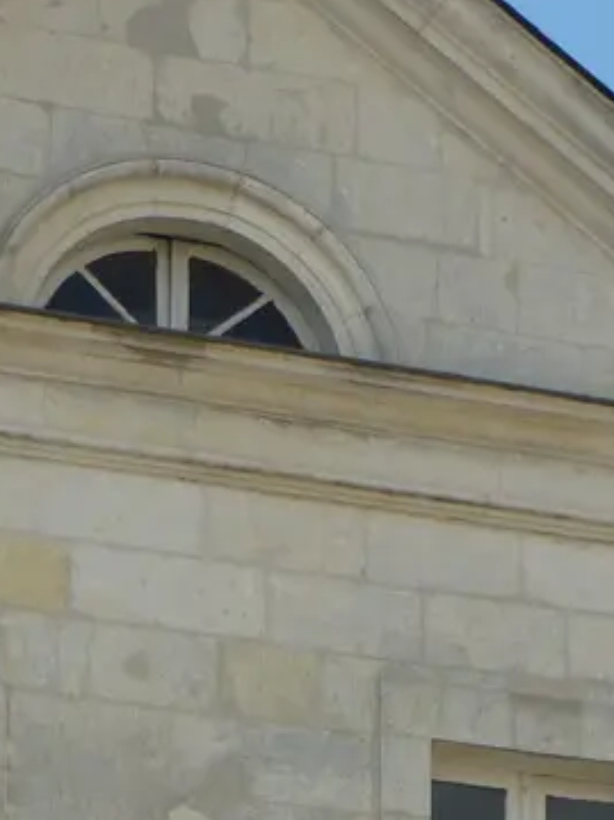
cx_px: 231
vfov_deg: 11.2
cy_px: 1192
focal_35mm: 171
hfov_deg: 8.7
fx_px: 4047
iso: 80
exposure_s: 1/500
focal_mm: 7.9
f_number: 4.5
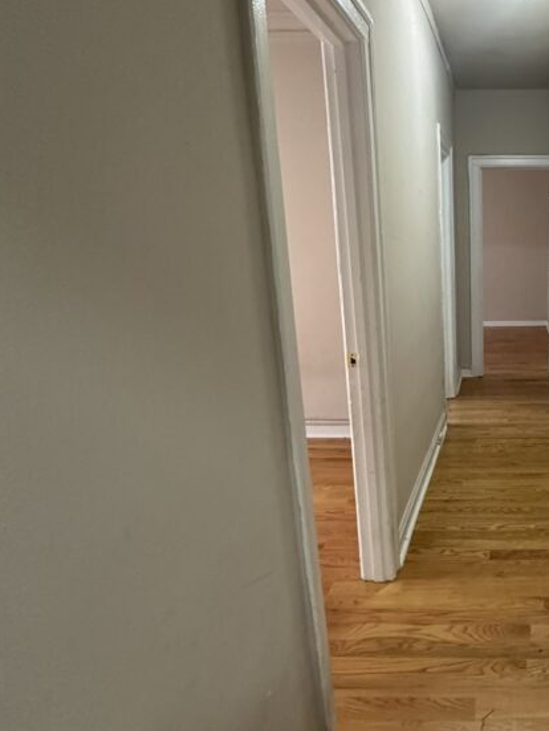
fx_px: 549
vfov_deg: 67.3
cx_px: 504
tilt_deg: -11.8
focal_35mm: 26
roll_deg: -1.3
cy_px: 373
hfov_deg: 47.2
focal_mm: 2.22
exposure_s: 1/60
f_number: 2.2
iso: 320
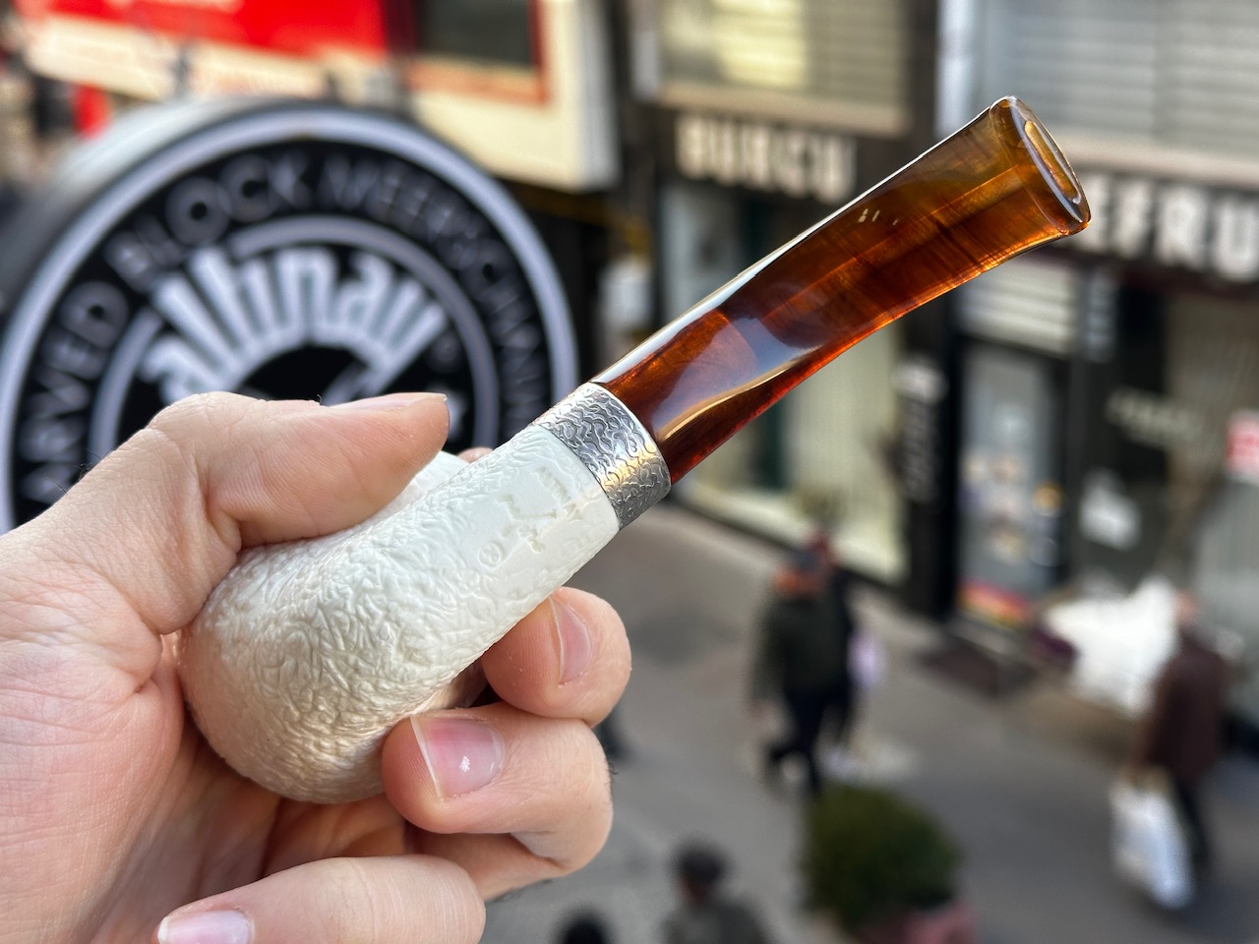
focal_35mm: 48
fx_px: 1746
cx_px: 630
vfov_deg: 30.3
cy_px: 472
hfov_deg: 39.7
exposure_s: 1/215
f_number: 1.78
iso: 64
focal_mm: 6.86
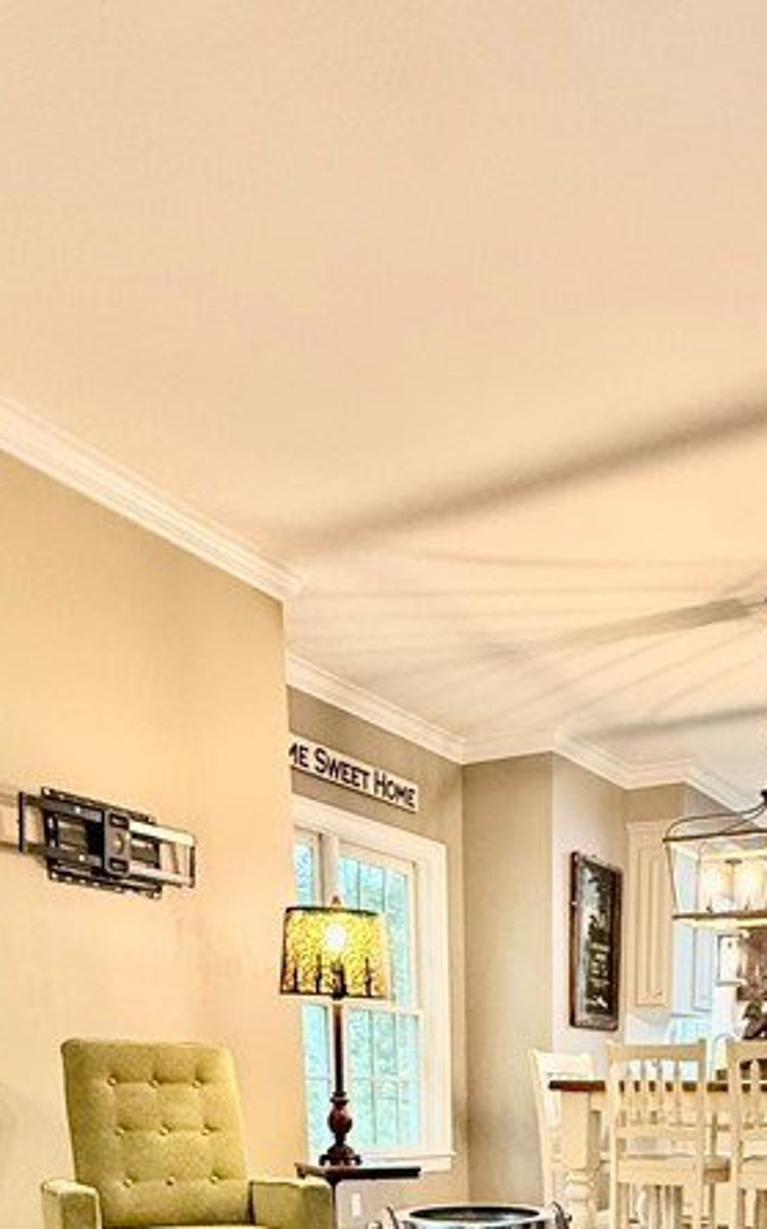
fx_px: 1138
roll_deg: -0.7
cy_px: 1364
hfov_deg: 36.3
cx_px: 580
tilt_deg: -12.2
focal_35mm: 34
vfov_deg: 43.4
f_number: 2.2
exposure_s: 1/60
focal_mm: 2.22
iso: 500
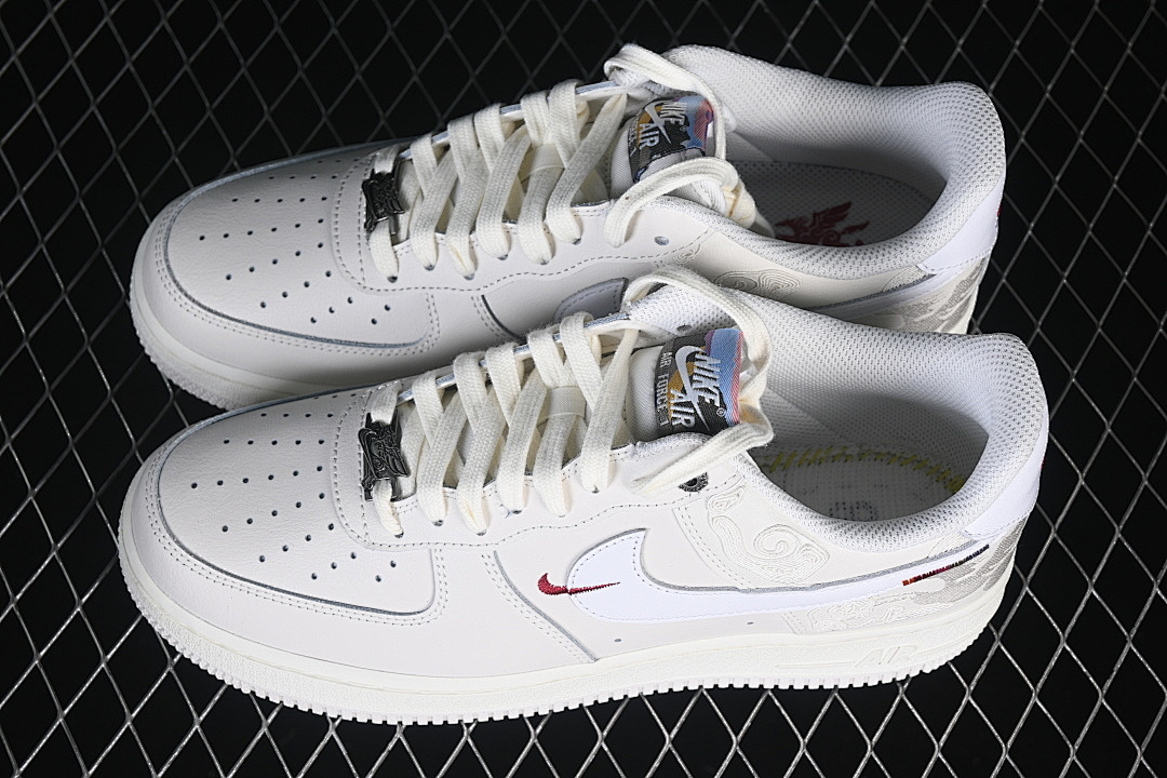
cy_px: 389
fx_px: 2431
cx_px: 584
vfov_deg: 18.2
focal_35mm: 75
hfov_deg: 27.0
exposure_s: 1/80
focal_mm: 50
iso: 160
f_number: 7.1
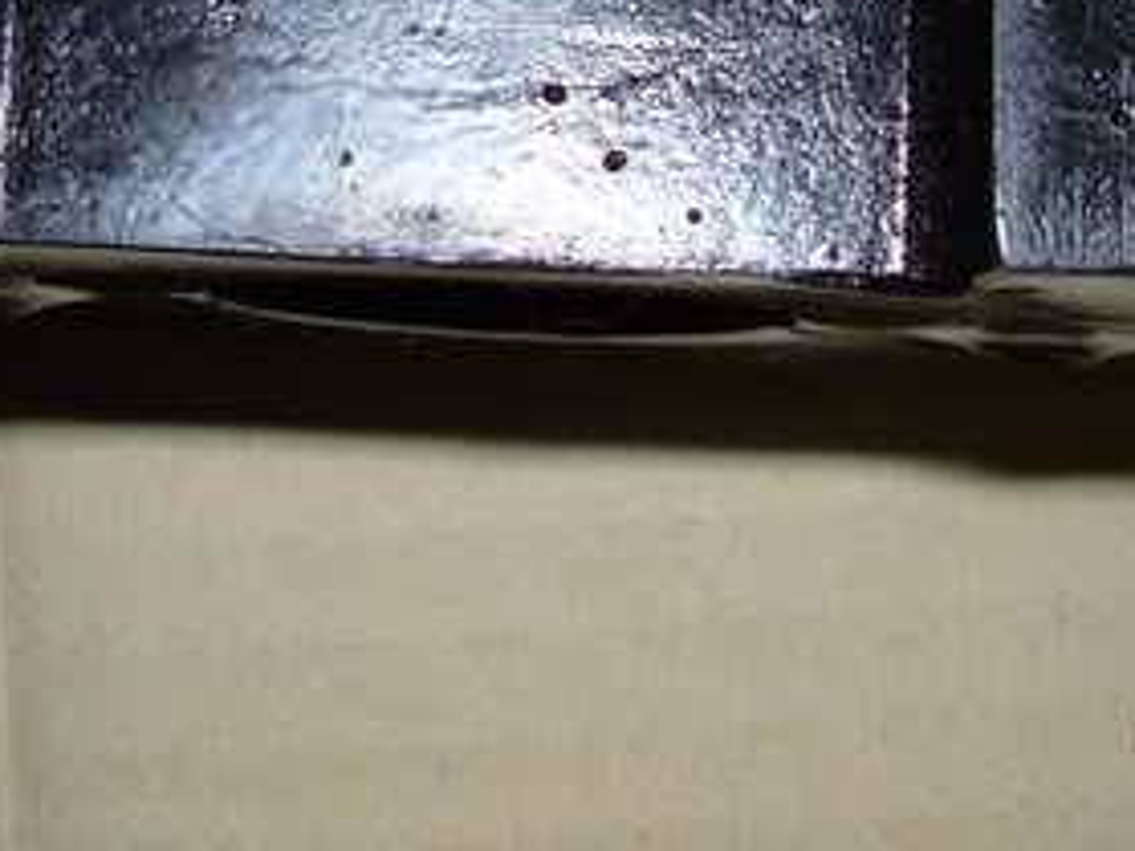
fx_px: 3572
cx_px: 561
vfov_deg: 13.1
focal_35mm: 109
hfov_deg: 18.1
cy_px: -240
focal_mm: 6.3
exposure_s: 1/32
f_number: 2.9
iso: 50
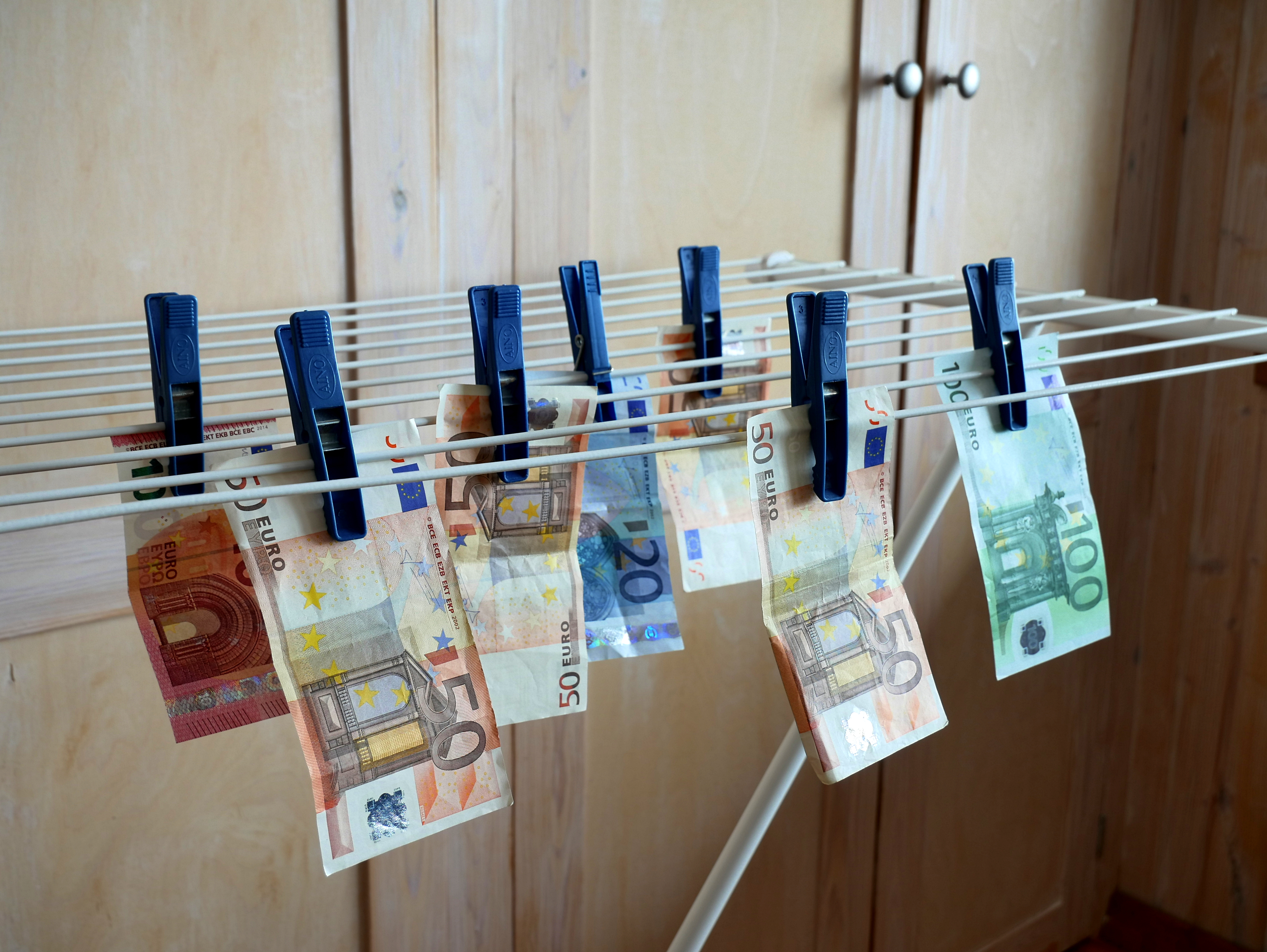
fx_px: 1611
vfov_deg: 32.9
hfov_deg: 42.9
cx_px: 634
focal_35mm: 44
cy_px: 476
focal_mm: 22
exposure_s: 1/6
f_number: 6.3
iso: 320
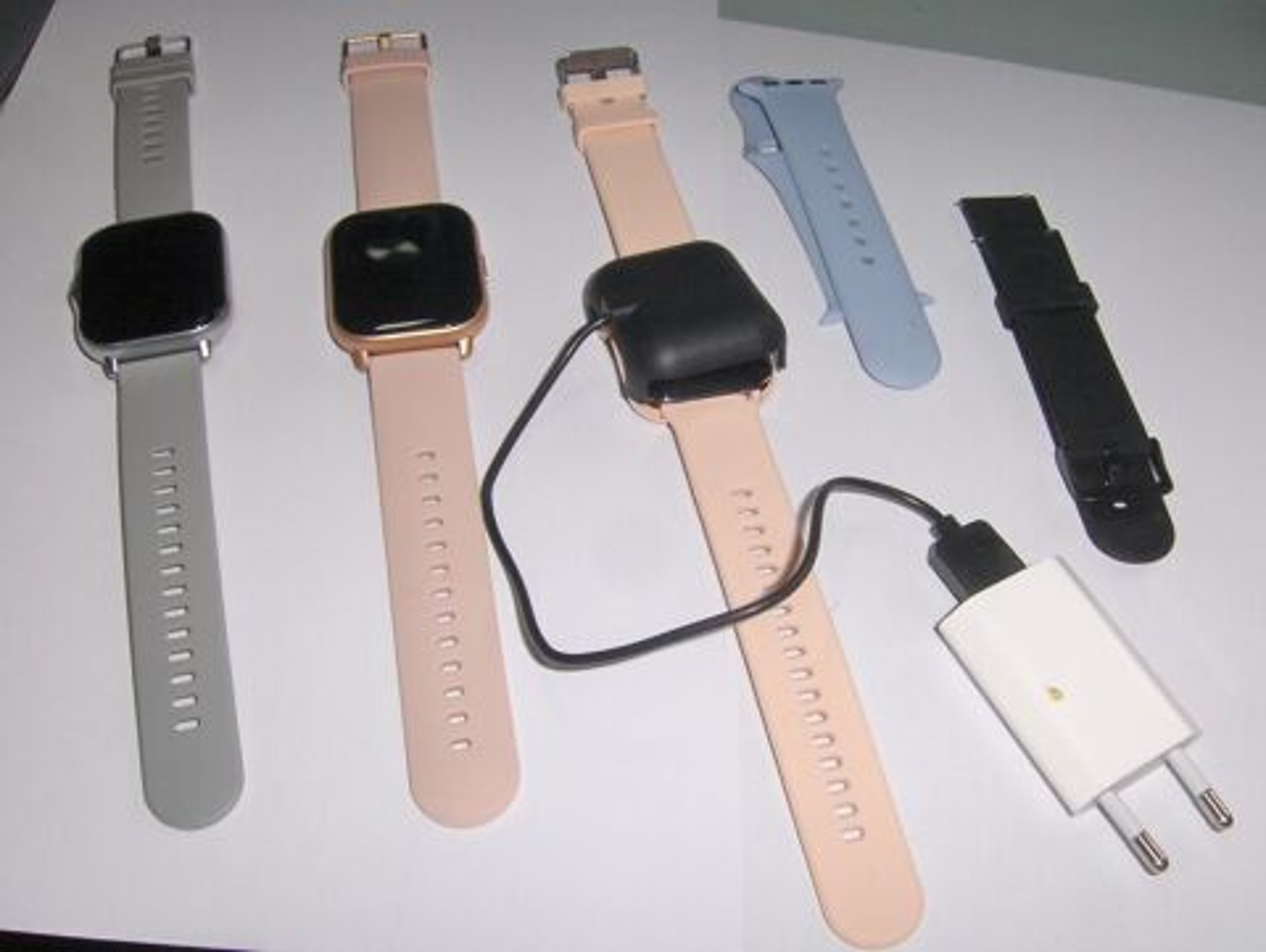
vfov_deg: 40.8
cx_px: 633
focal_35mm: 35
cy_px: 476
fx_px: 1281
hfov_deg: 52.6
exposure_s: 1/174
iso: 100
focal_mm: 7.5
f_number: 5.5
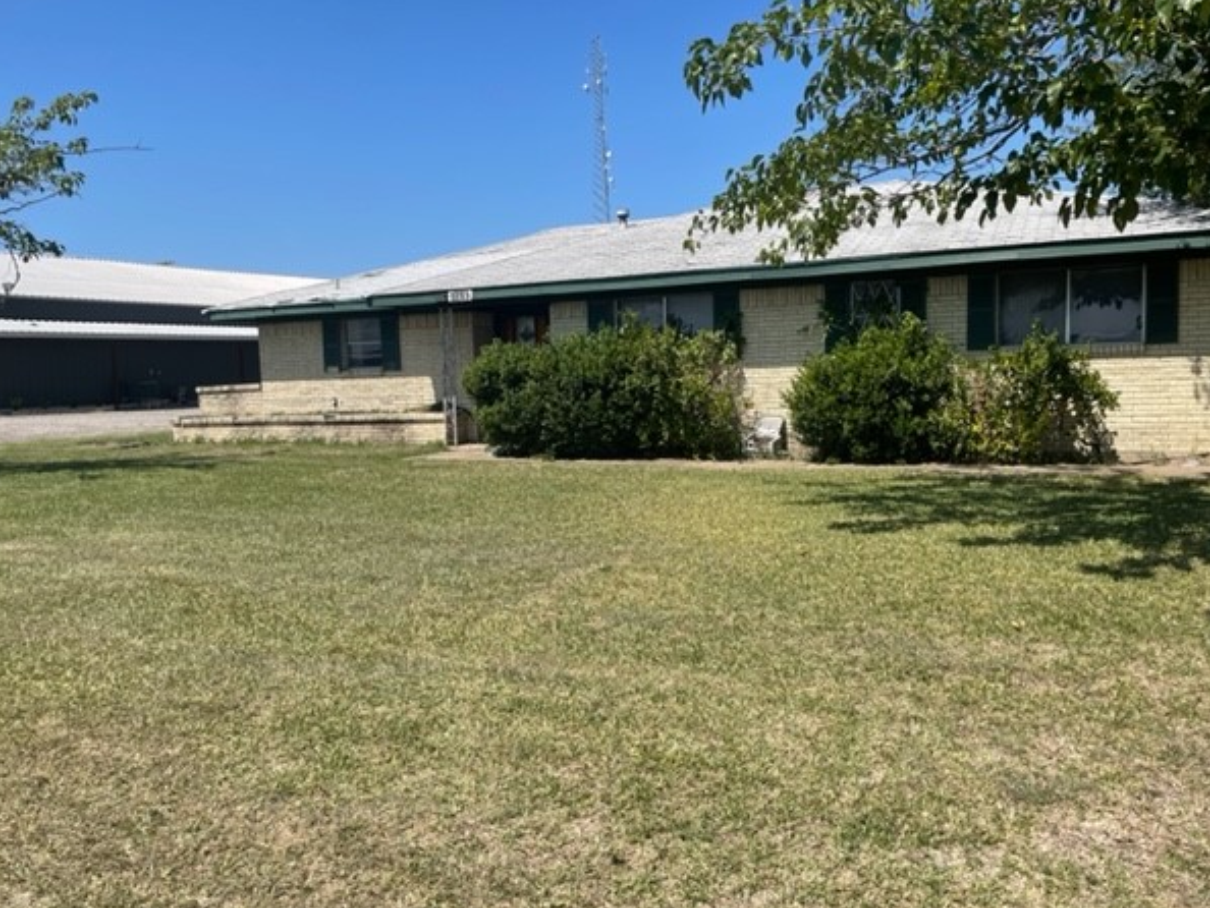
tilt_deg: -4.0
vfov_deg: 49.8
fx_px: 979
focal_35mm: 28
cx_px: 601
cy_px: 442
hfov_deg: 63.4
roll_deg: +2.4
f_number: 1.6
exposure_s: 1/3401
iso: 32
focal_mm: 4.2
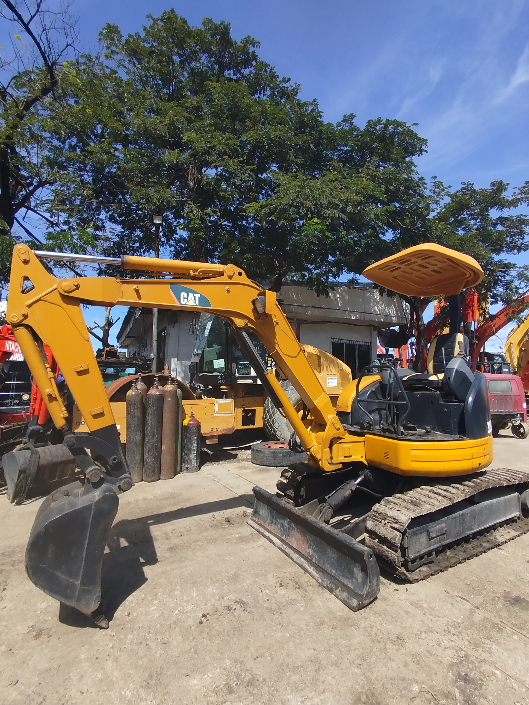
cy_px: 358
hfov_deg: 78.1
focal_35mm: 16
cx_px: 272
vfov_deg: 94.5
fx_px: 326
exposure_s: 1/1035
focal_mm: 1.65
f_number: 2.2
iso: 50
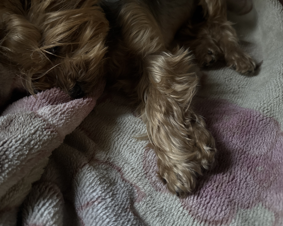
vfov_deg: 46.8
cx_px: 101
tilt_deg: -40.6
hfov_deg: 56.3
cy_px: 87
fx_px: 260
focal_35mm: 31
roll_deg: -4.5
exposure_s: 1/29
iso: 1600
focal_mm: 6.76
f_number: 1.78
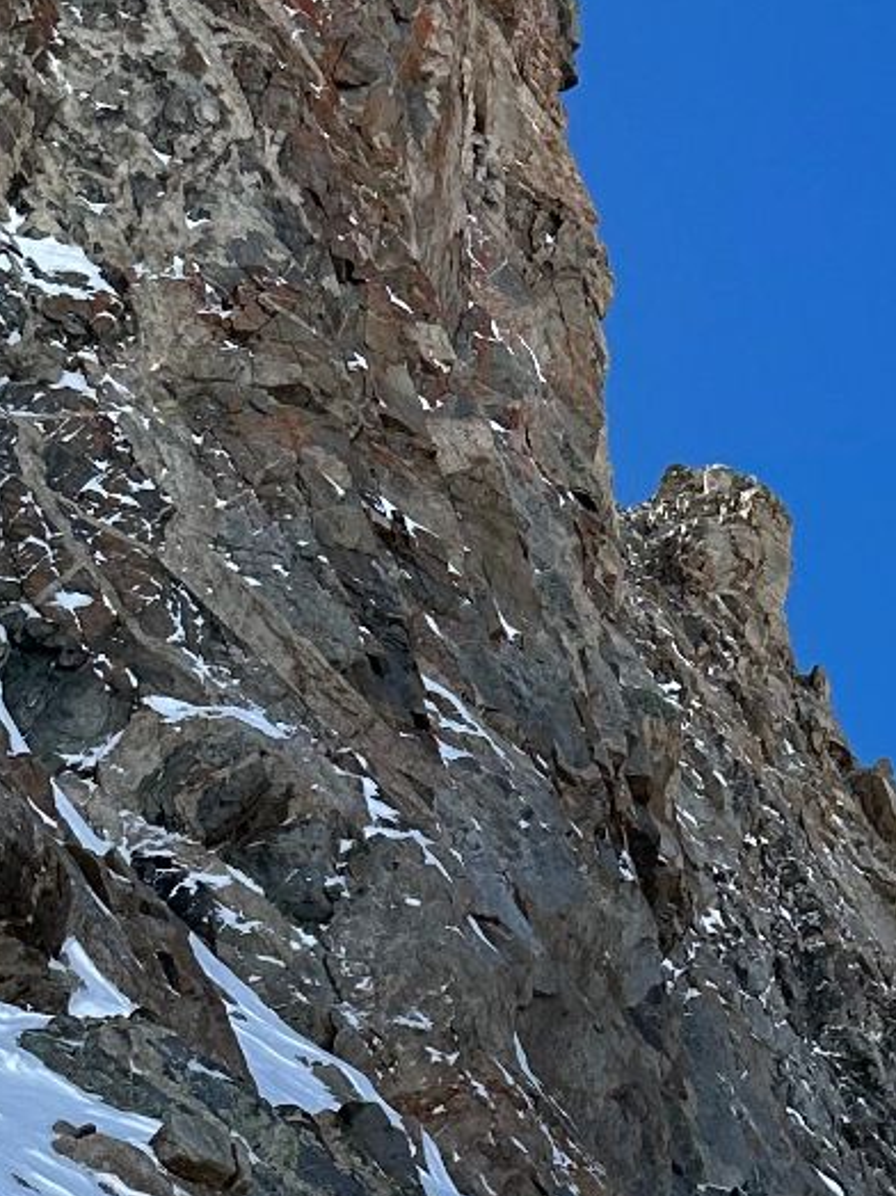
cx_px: 1081
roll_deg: +2.4
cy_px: 2074
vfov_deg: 17.4
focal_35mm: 94
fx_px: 3245
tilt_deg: +21.7
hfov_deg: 15.2
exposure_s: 1/5848
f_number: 1.78
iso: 80
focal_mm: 6.86
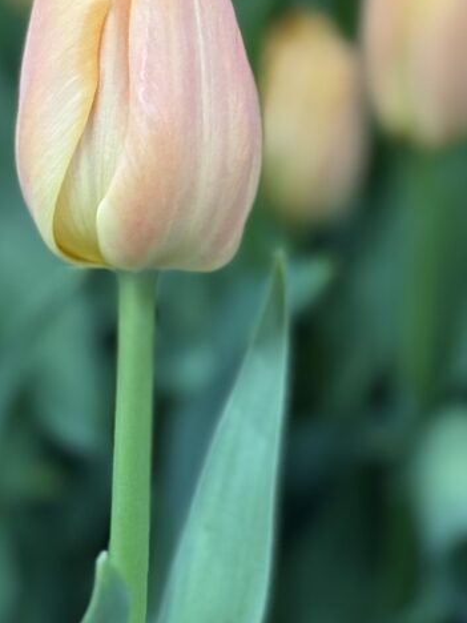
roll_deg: -1.8
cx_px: 126
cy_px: 92
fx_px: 1889
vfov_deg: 18.5
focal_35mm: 105
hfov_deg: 14.1
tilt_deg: -24.4
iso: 250
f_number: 1.78
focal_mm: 6.76
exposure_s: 1/50
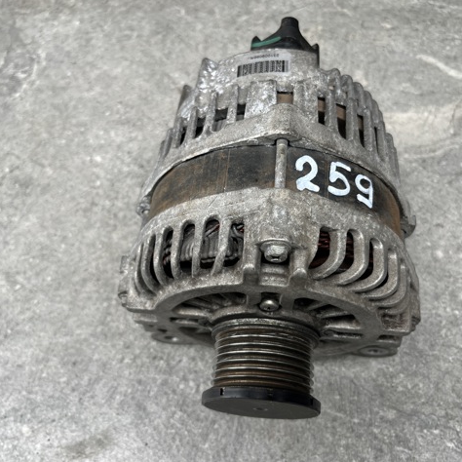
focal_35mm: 31
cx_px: 244
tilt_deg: -57.3
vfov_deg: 52.5
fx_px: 468
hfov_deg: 52.5
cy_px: 231
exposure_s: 1/151
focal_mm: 5.1
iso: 32
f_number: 1.6
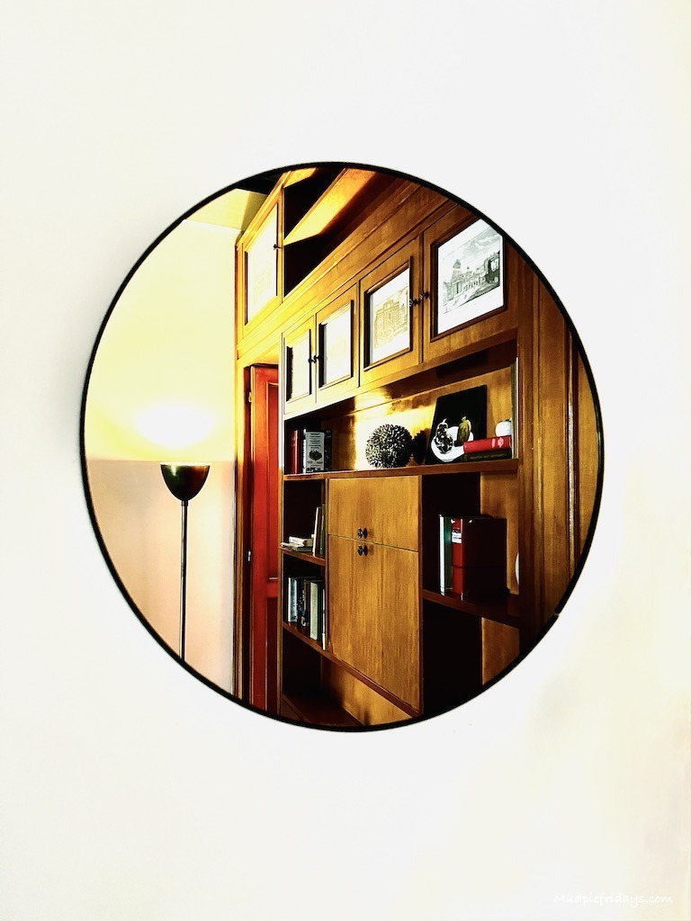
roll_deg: +1.5
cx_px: 346
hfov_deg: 53.1
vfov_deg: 67.3
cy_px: 460
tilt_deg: +4.8
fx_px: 692
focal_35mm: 26
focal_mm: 5.7
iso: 640
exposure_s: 1/32
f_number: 1.5
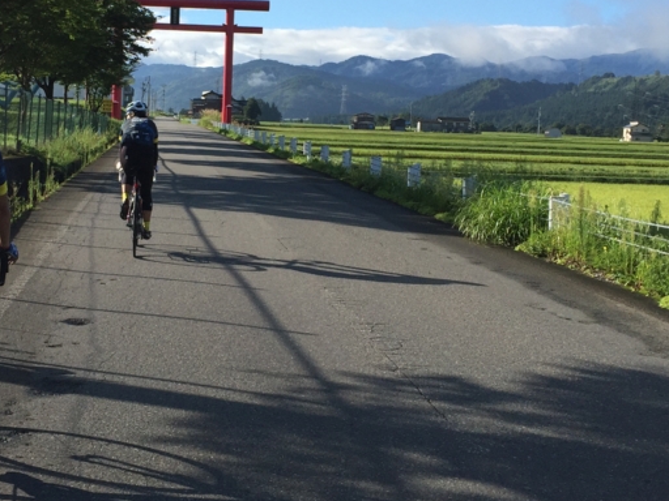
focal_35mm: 58
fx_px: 1121
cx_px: 234
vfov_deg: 25.1
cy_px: 171
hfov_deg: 33.0
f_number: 2.2
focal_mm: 4.15
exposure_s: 1/1721
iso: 32
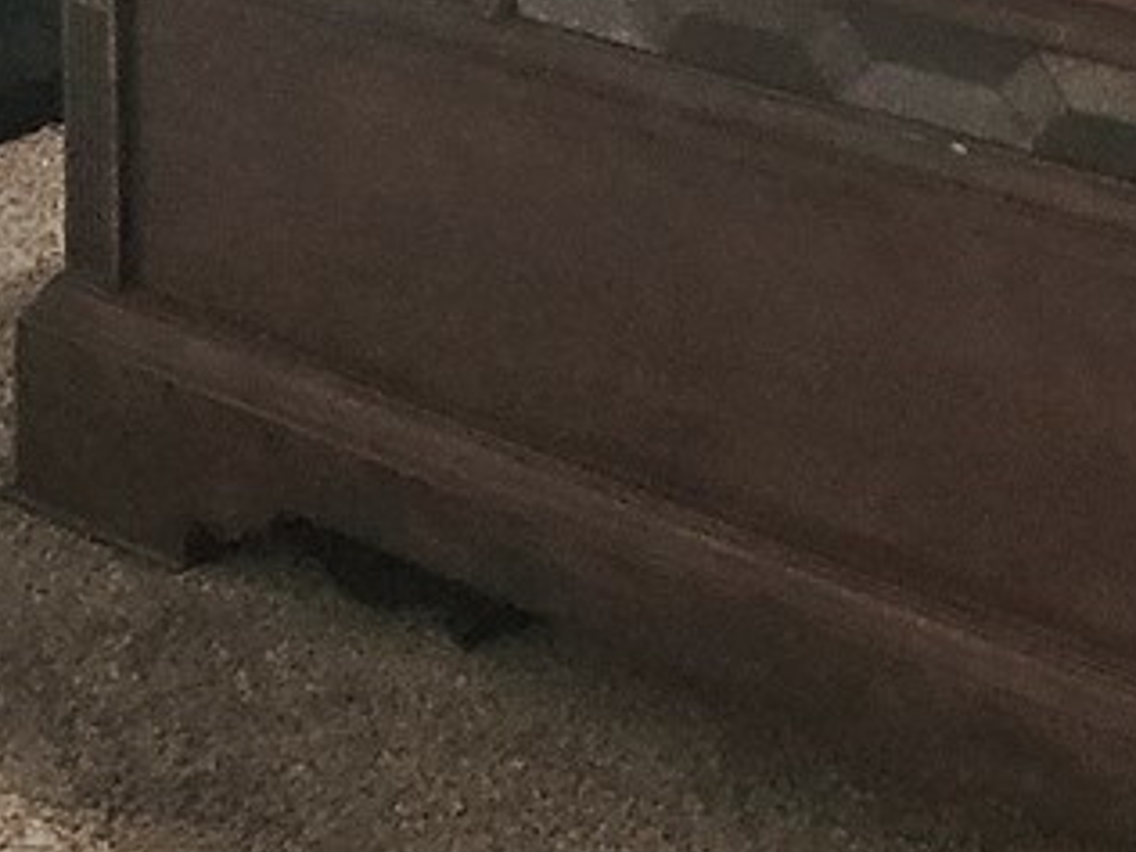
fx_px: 2593
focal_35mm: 79
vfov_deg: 14.9
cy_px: -895
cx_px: 1589
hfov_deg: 21.6
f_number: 2.2
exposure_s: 1/24
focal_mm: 2.2
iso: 640
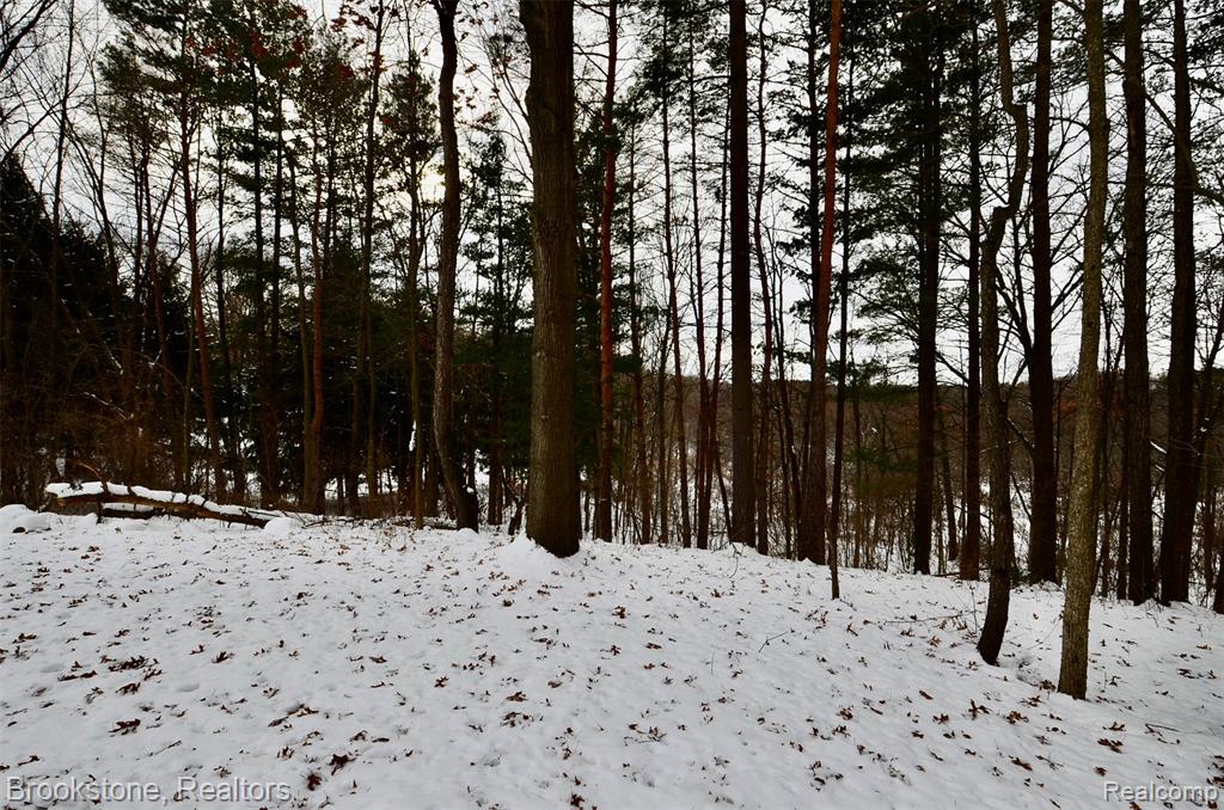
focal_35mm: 15
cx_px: 612
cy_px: 405
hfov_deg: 100.5
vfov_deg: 77.1
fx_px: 509
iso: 180
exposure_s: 1/125
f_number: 11
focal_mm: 10
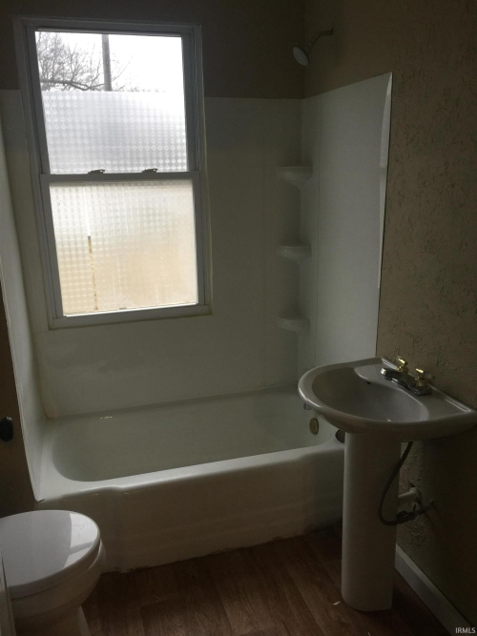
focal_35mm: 29
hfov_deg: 48.2
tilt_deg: -16.2
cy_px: 318
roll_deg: +1.4
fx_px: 533
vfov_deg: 61.7
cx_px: 238
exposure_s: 1/30
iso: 40
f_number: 2.2
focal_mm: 4.15
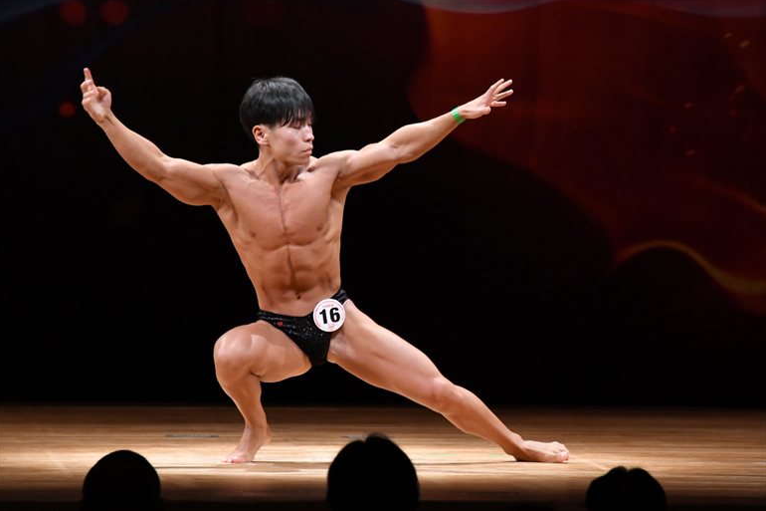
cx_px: 382
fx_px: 6424
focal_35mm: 302
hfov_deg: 6.8
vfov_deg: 4.5
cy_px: 255
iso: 4000
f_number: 5.6
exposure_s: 1/400
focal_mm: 200
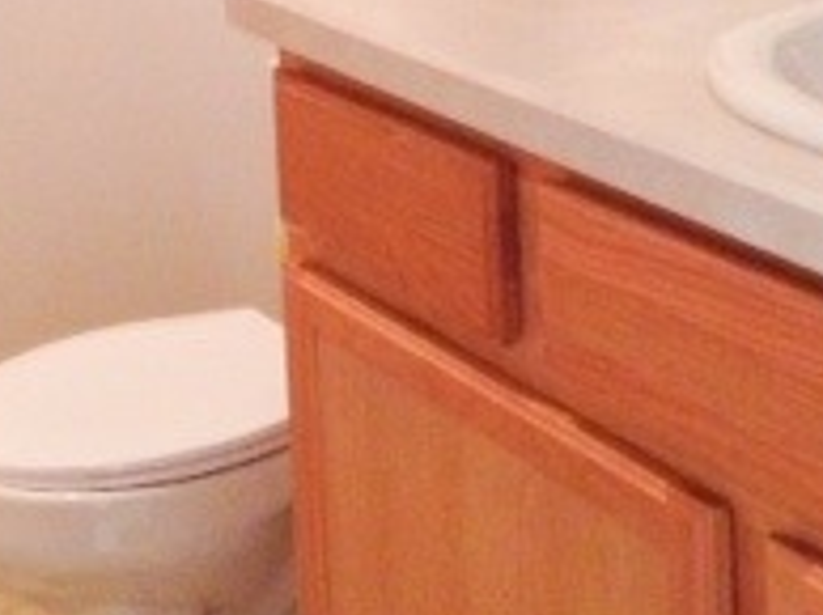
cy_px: -161
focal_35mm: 109
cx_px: 276
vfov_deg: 13.1
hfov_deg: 18.0
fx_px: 2588
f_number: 2.4
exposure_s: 1/20
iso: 400
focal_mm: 4.12
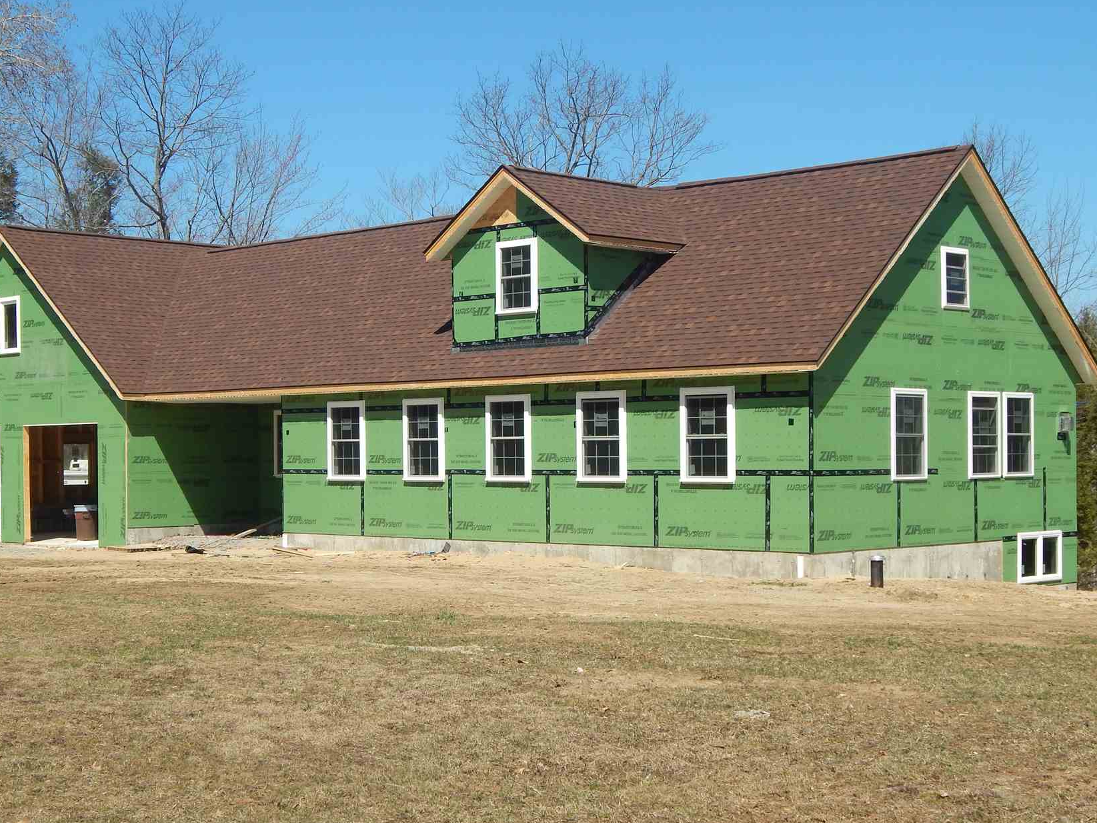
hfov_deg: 31.6
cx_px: 450
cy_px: 455
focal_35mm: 61
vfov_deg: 24.0
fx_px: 1933
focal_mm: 8.6
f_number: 7.4
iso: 125
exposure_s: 1/400
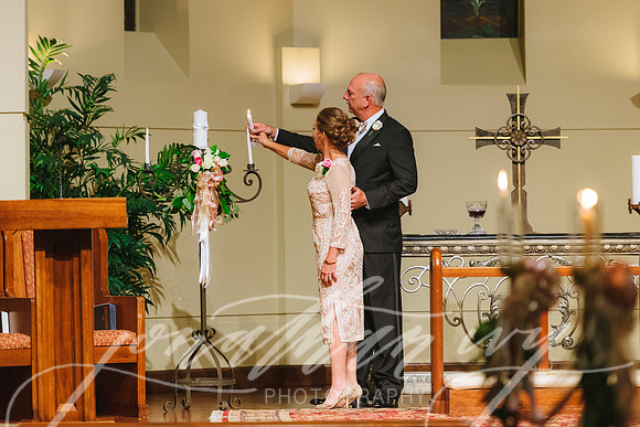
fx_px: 3270
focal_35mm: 184
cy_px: 196
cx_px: 320
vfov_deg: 7.5
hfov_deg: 11.2
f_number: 2.8
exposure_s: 1/160
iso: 1600
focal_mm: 170
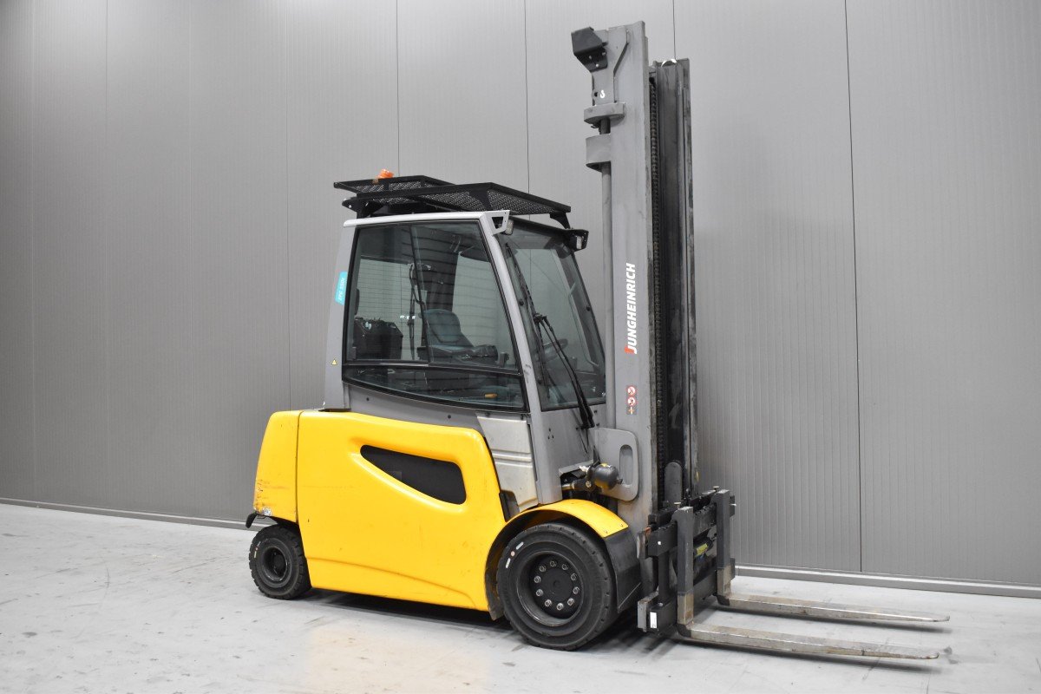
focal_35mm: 33
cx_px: 520
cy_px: 347
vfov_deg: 40.0
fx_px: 954
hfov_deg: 57.2
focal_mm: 22
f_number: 4.5
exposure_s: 1/40
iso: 1600
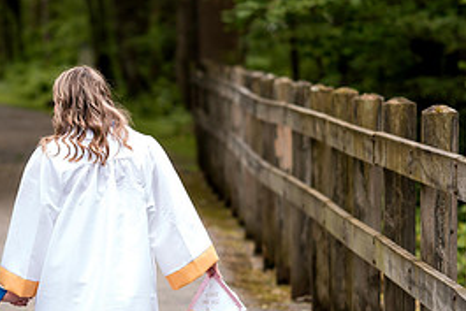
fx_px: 3704
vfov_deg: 4.8
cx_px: -59
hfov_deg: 7.2
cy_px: 295
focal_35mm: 286
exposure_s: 1/250
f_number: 2.2
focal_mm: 85
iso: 50
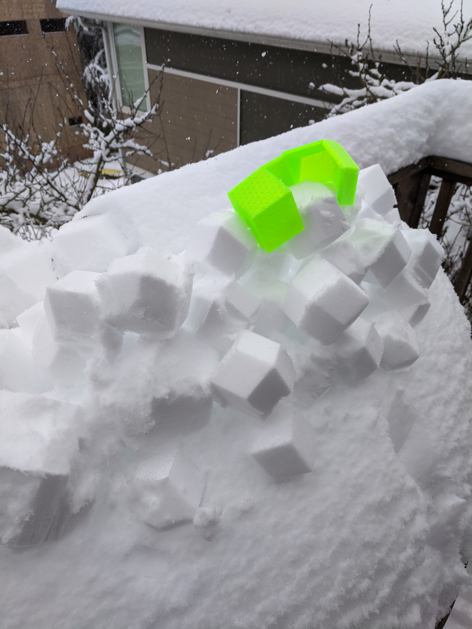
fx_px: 473
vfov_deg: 67.3
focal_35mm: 26
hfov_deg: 53.1
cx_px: 236
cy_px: 314
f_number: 2
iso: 64
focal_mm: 4.67
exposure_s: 1/1082
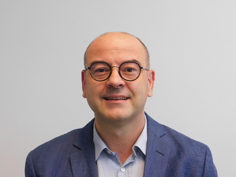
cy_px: 88
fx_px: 450
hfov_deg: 29.4
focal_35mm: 66
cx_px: 118
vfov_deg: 22.3
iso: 400
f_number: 4.2
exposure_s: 1/30
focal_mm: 11.7
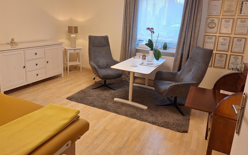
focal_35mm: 25
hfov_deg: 72.5
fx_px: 169
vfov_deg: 48.9
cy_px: 61
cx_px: 122
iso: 64
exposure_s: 1/100
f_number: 1.8
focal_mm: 5.54
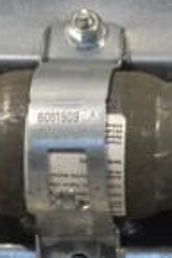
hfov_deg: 4.0
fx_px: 2466
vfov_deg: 6.0
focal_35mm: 344
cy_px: 120
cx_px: 254
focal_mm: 55
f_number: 10
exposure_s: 1/400
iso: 3200
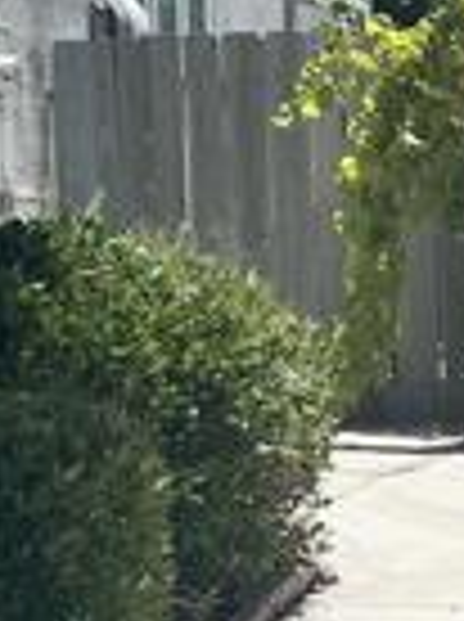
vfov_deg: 10.2
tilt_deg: -5.1
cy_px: 594
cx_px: 883
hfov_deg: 7.4
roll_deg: +2.5
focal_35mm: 193
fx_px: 3460
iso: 50
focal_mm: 5.7
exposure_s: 1/8696
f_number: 1.5
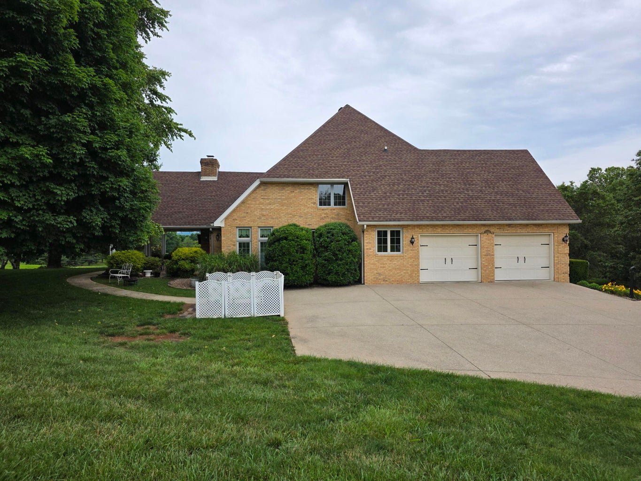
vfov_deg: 58.9
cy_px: 240
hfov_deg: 73.9
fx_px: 426
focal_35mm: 23
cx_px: 320
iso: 64
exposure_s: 1/359
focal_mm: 6.3
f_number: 1.7
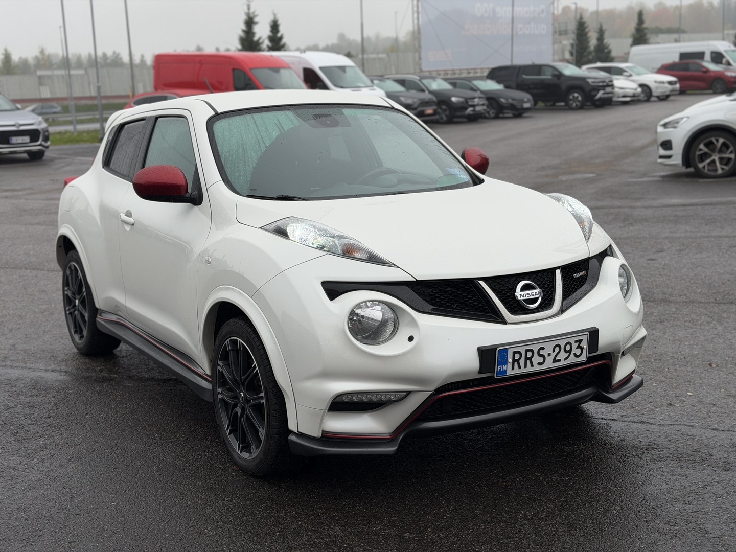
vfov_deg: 30.3
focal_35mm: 48
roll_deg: +2.6
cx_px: 368
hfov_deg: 39.7
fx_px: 1021
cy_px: 276
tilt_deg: -9.7
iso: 64
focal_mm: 6.76
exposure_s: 1/606
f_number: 1.78
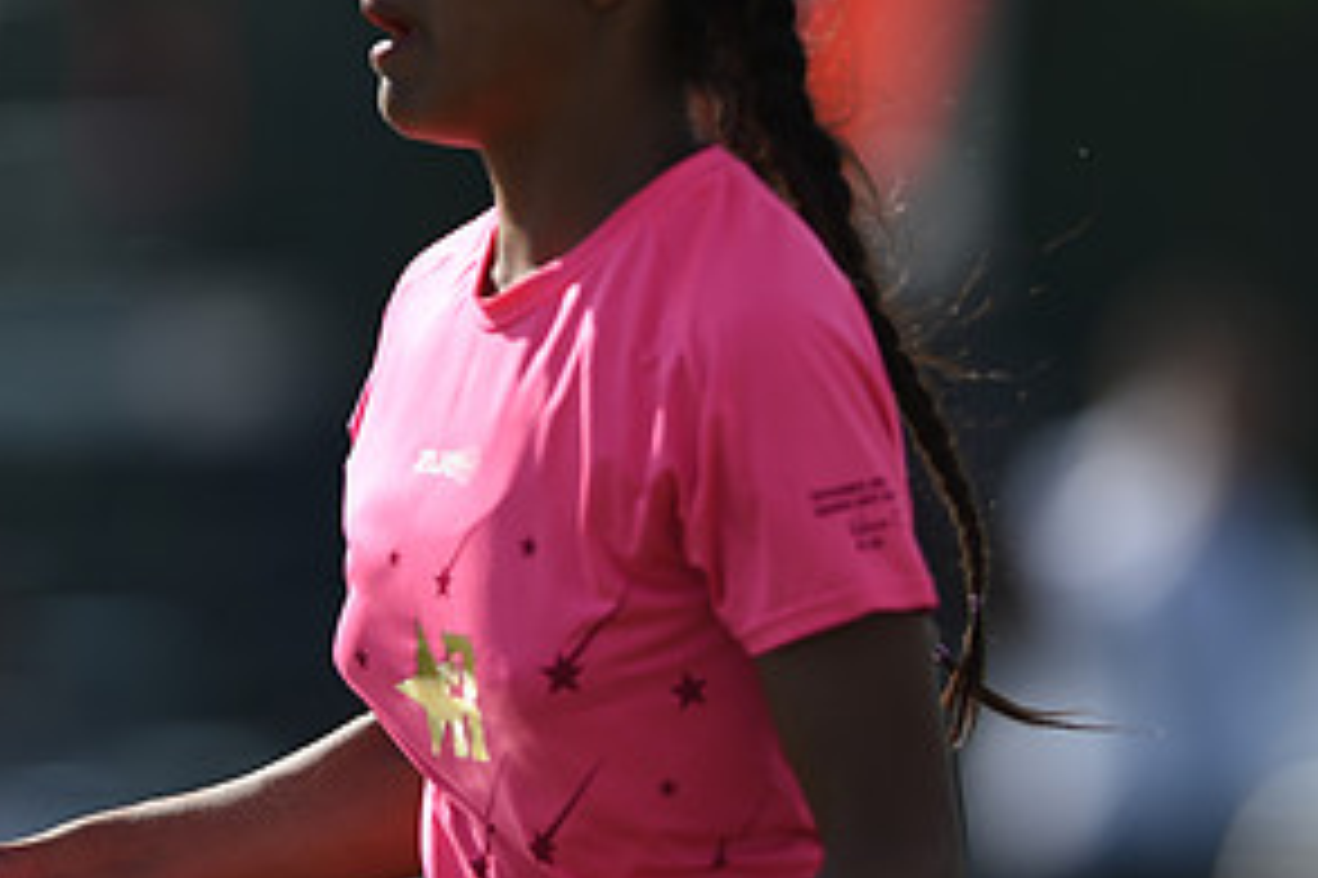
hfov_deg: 2.6
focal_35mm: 791
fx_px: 28942
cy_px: 286
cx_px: 607
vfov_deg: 1.7
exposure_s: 1/2000
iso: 100
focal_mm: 400
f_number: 3.5
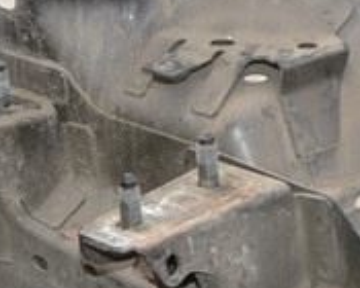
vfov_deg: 8.1
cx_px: 80
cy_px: 196
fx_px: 2022
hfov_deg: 10.2
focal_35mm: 190
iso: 100
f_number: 5.6
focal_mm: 23
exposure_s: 1/200
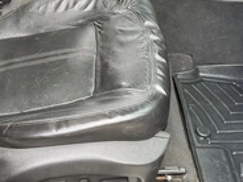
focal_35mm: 63
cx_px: 144
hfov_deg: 30.7
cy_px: 44
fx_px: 442
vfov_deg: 23.0
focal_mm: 3
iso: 50
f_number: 1.8
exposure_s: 1/122
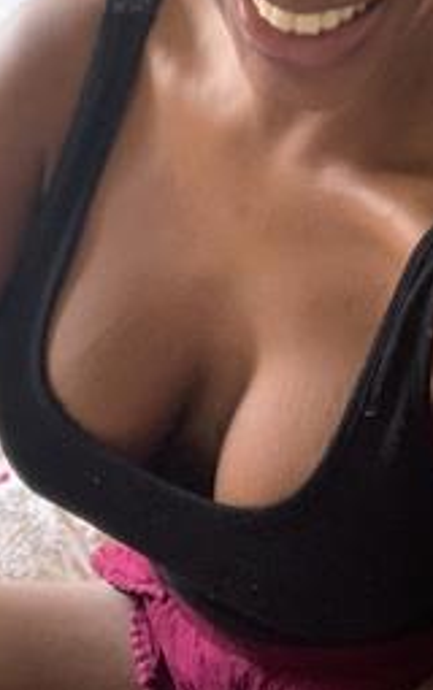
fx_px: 1167
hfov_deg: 21.0
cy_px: 169
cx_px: 276
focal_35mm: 62
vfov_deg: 32.3
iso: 400
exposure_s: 1/30
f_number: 2.2
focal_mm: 2.87
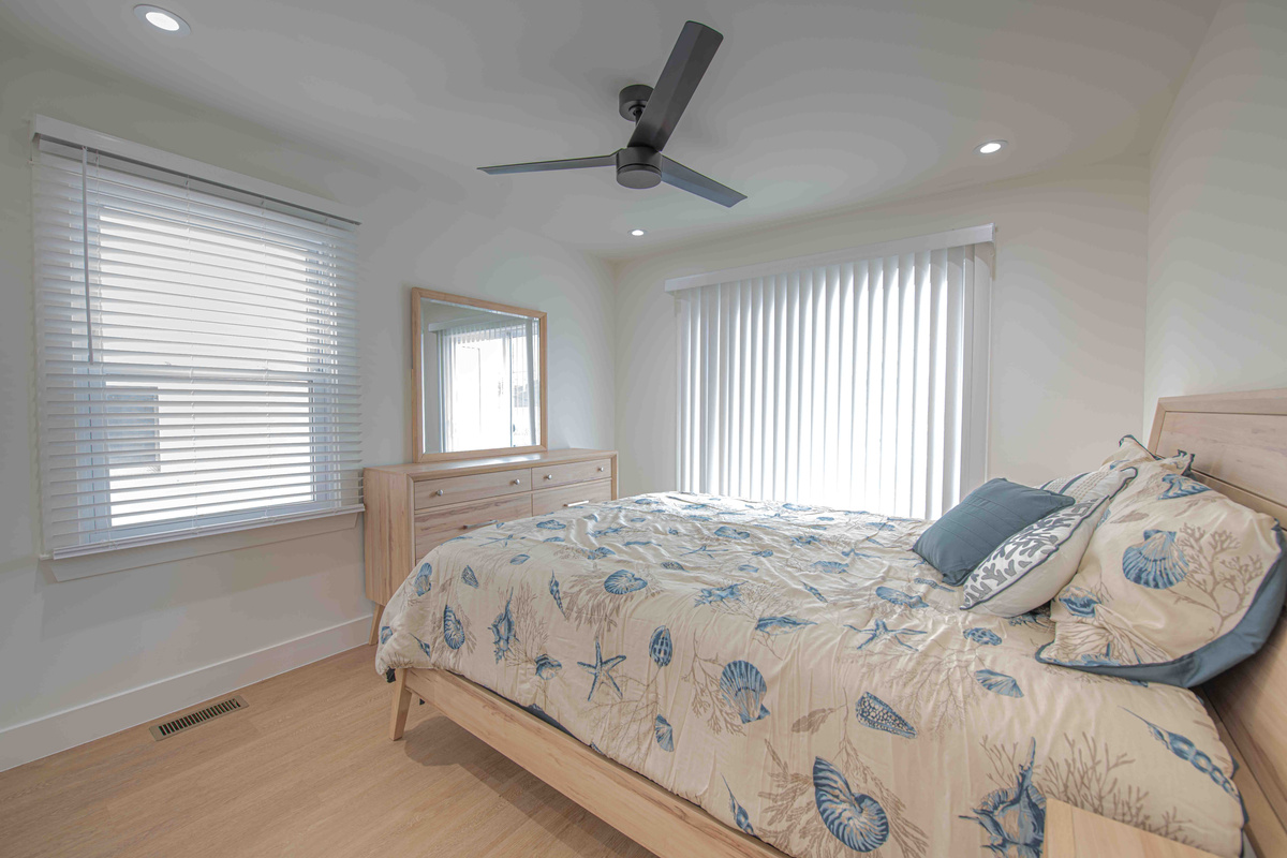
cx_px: 644
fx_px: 500
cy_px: 429
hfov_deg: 104.3
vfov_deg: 81.2
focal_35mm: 14
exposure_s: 1/2
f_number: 7.1
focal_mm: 14
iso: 64
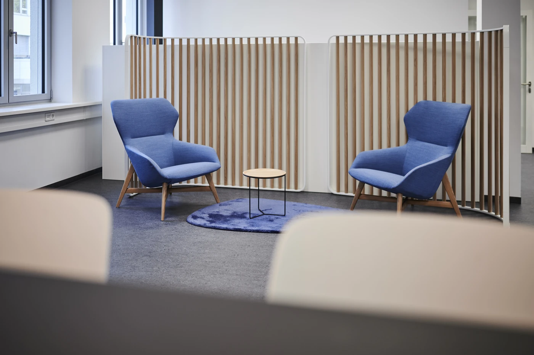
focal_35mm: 35
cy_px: 178
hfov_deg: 54.5
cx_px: 267
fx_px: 519
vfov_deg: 37.8
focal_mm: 35
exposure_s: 1/125
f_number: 1.8
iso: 200
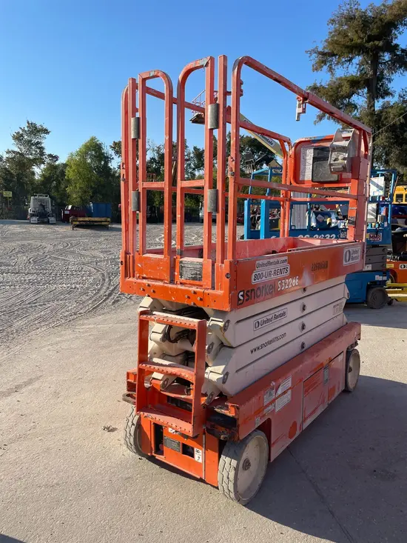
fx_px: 407
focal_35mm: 26
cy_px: 272
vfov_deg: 67.3
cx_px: 204
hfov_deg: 53.1
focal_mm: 4.2
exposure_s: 1/2353
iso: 32
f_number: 1.6
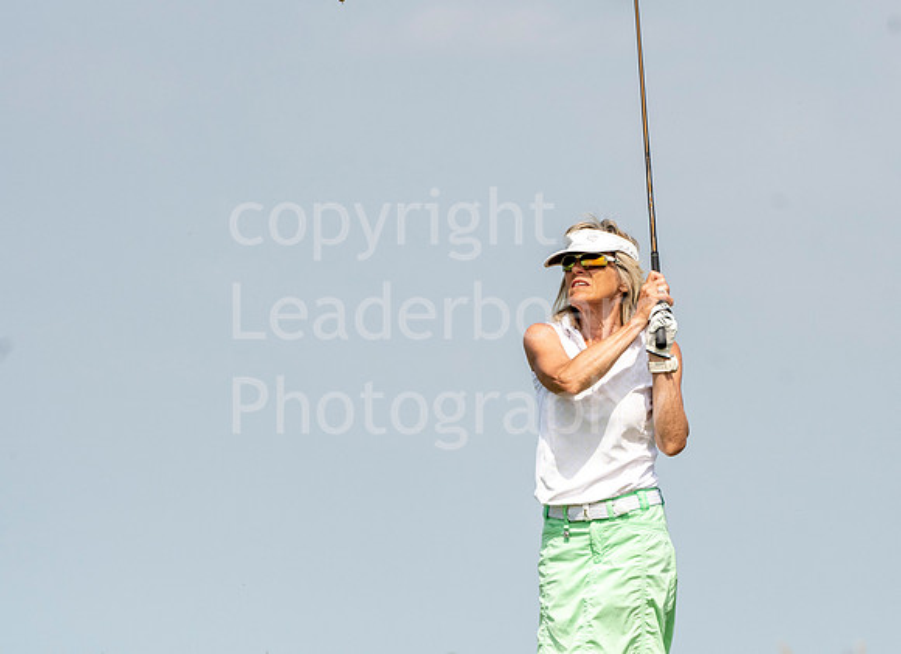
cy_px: 301
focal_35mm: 343
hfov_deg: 5.8
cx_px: 449
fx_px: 8831
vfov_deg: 4.2
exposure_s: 1/2500
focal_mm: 200
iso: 500
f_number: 7.1
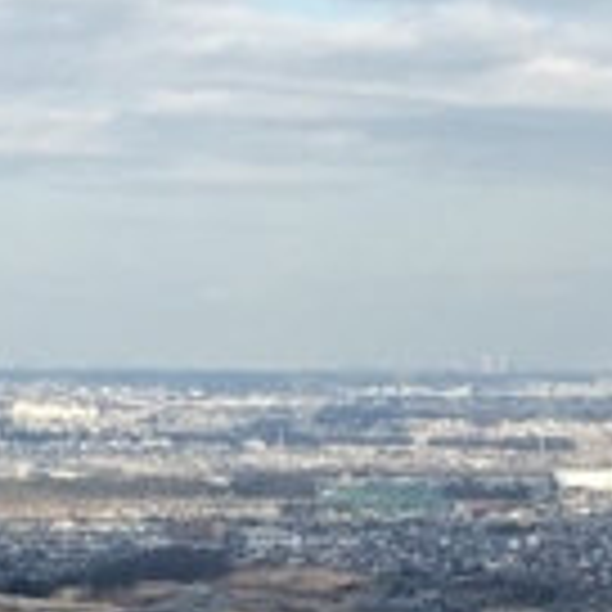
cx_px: 338
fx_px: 3860
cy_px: 742
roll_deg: -0.8
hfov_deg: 9.1
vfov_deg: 9.0
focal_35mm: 193
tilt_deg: -6.6
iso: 25
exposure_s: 1/1131
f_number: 2.2
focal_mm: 4.15
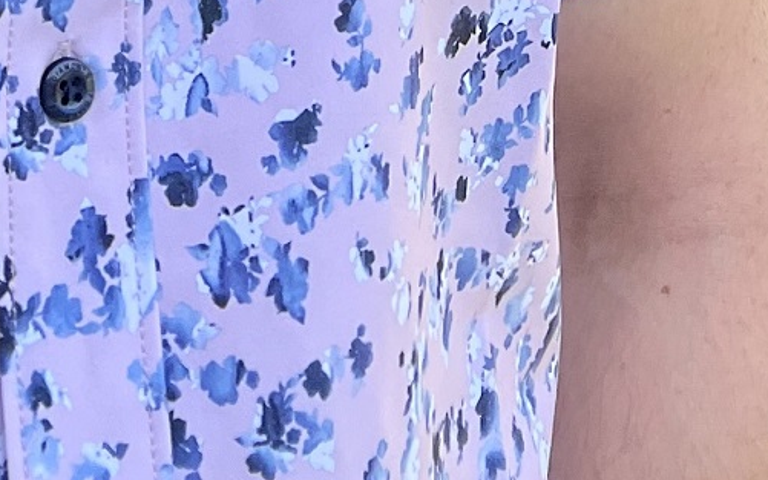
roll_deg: -0.5
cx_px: -147
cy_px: -1310
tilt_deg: -1.6
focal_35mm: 132
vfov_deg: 7.6
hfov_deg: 15.3
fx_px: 2763
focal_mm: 5.7
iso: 50
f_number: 1.5
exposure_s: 1/1252
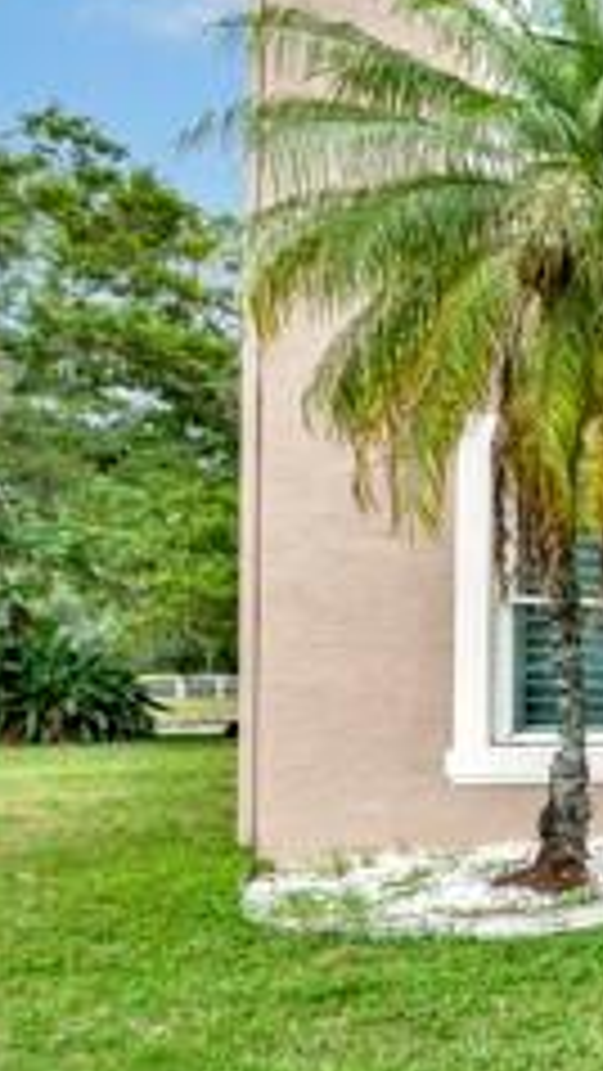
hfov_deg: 16.9
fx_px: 1051
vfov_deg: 53.7
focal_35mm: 37
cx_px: 1336
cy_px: 623
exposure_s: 1/800
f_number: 6.3
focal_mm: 14
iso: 250
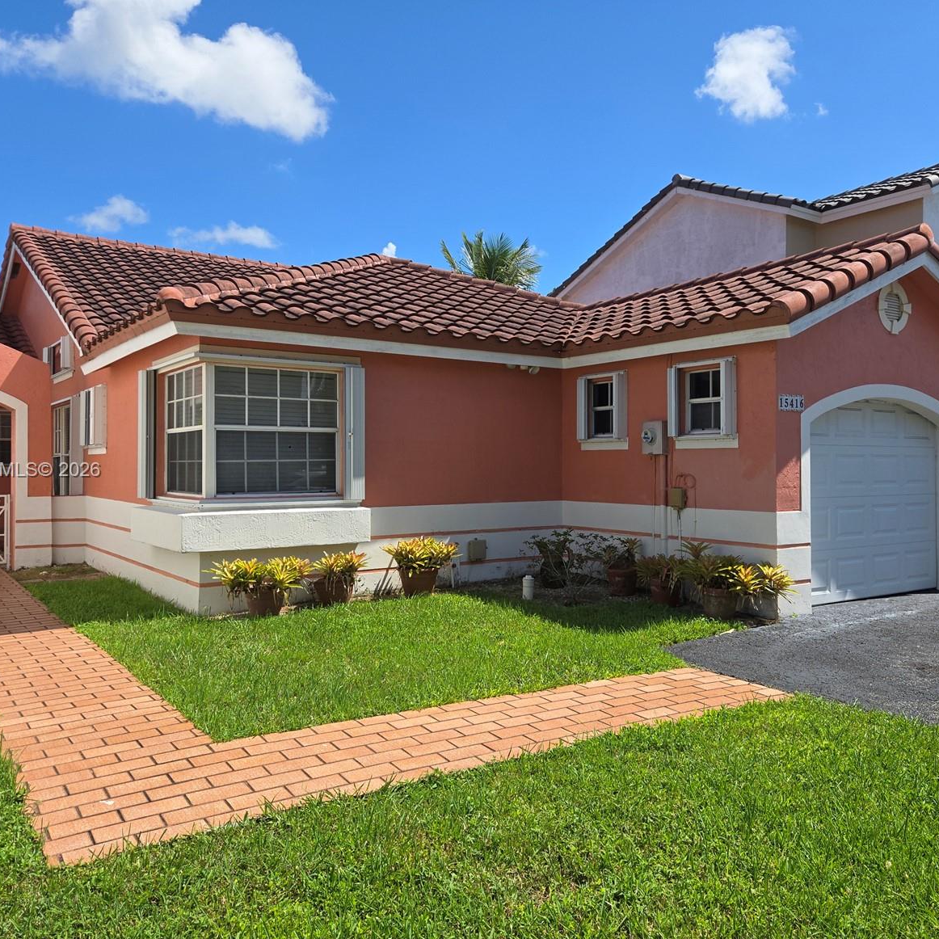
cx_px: 495
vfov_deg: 57.3
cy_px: 471
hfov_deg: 57.3
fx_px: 859
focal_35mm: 28
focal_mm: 5.4
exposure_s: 1/1874
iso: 25
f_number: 1.8
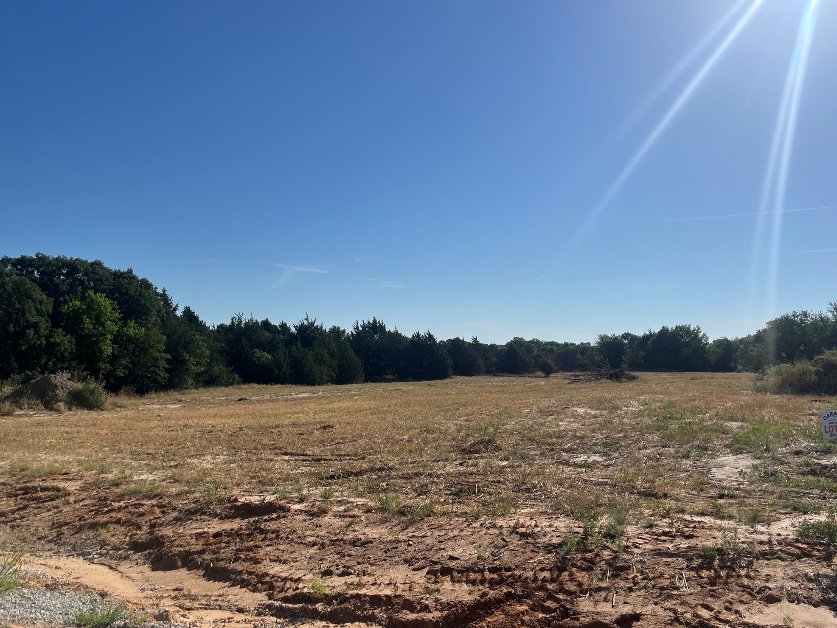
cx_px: 421
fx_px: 653
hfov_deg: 65.3
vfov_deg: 51.4
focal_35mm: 27
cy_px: 308
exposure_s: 1/9901
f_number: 1.6
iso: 50
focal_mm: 5.1
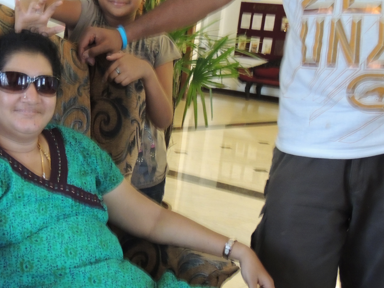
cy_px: 143
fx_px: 732
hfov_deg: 28.8
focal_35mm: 66
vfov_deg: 22.3
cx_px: 84
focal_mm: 7.1
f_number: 3.3
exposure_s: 1/13
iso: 720
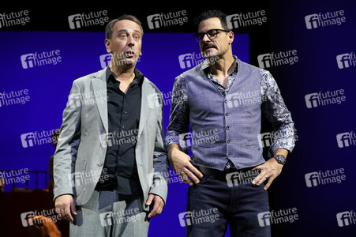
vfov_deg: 11.7
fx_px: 1156
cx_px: 178
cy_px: 118
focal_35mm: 117
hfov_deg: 17.5
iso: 1600
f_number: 5.6
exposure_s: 1/250
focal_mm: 117
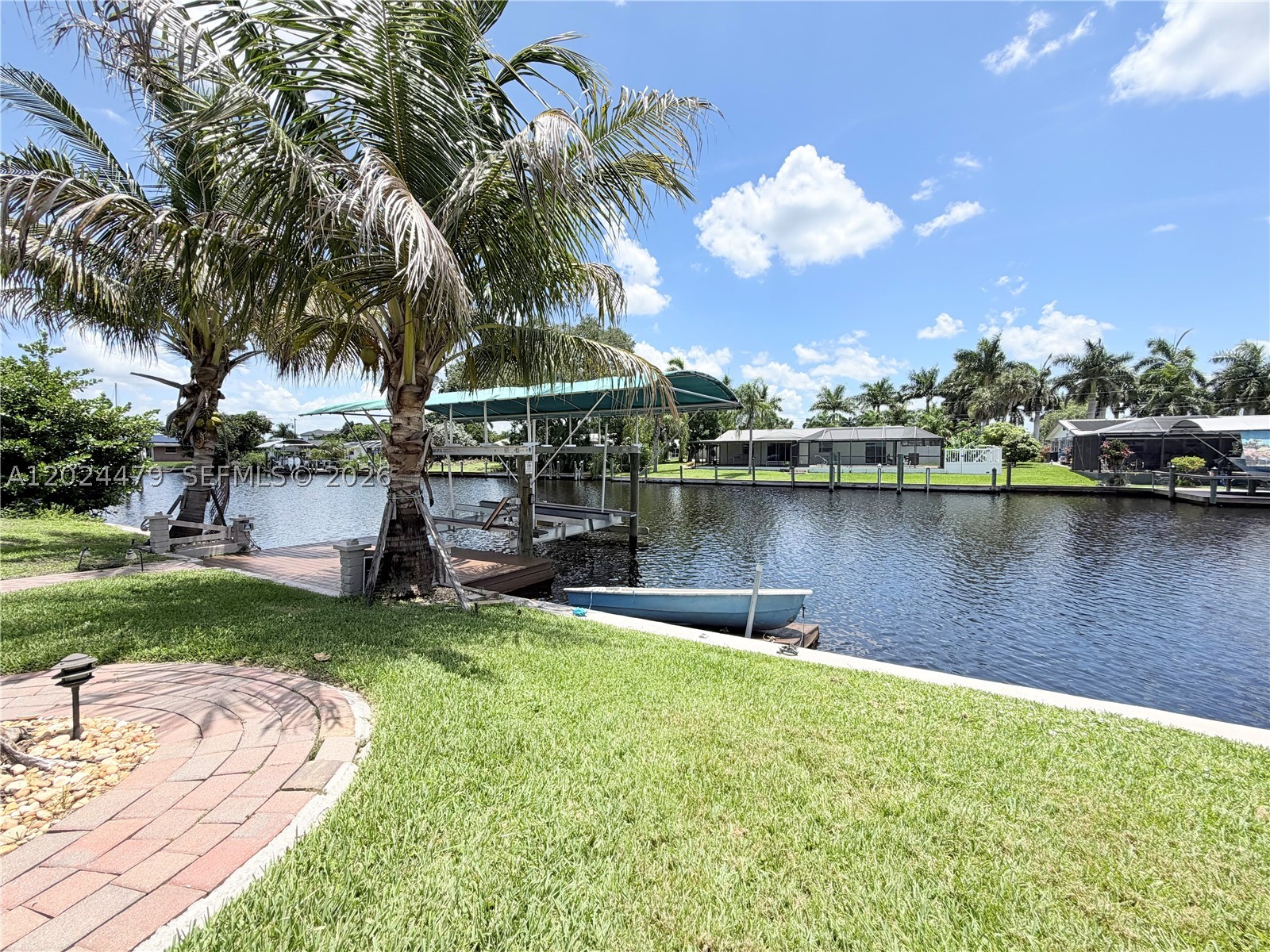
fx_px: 514
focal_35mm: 14
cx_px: 635
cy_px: 476
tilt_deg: -1.9
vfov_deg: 85.7
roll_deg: +1.3
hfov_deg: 102.1
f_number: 2.2
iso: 20
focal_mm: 2.22
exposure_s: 1/830
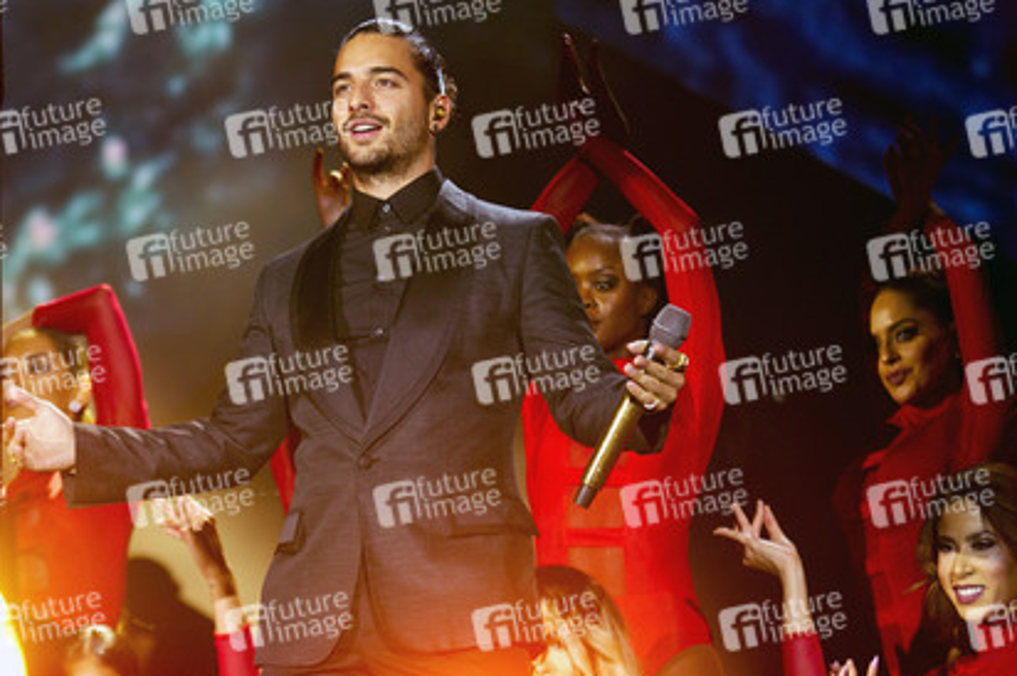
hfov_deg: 21.7
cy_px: 313
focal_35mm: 94
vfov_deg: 14.5
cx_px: 469
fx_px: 2653
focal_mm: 86
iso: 1600
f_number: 2.8
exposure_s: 1/800
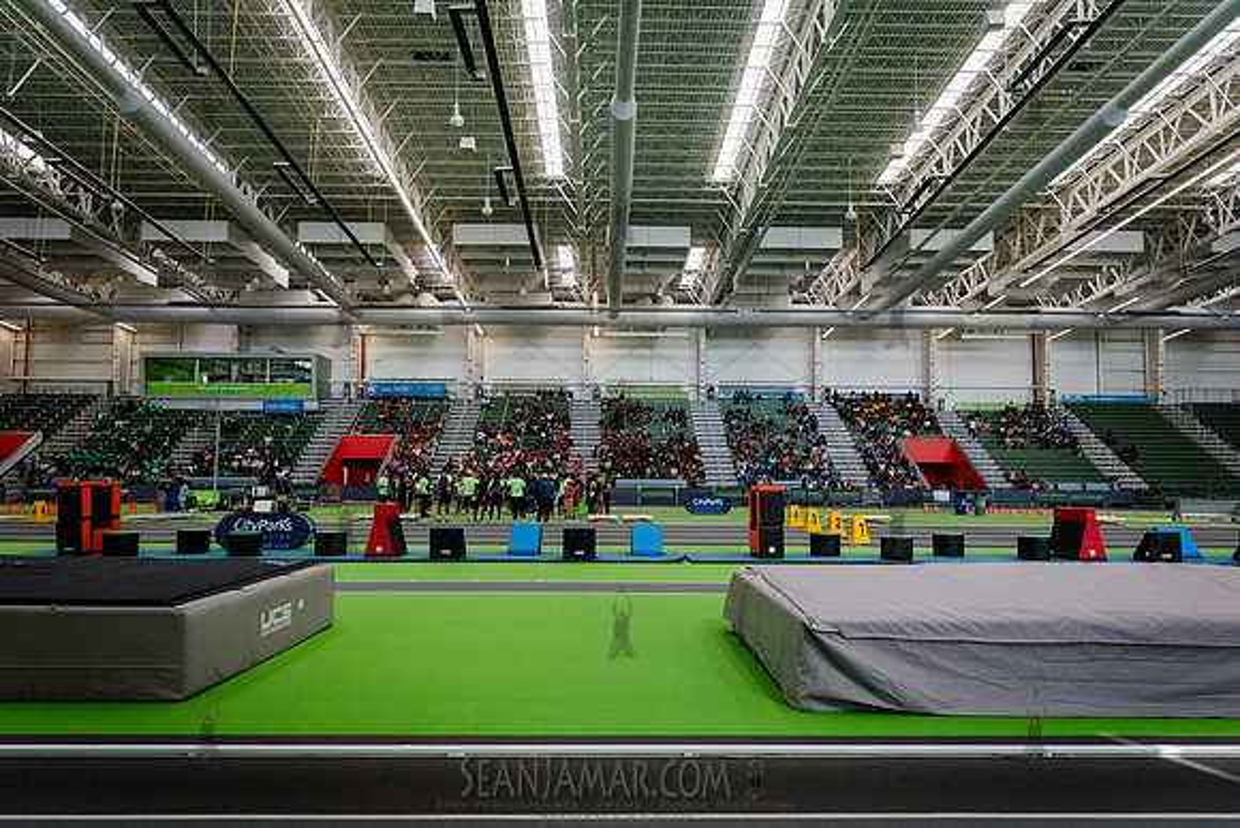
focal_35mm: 25
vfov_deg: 52.2
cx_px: 620
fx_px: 844
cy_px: 414
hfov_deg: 72.6
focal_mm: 24
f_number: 4.5
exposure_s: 1/1600
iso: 6400
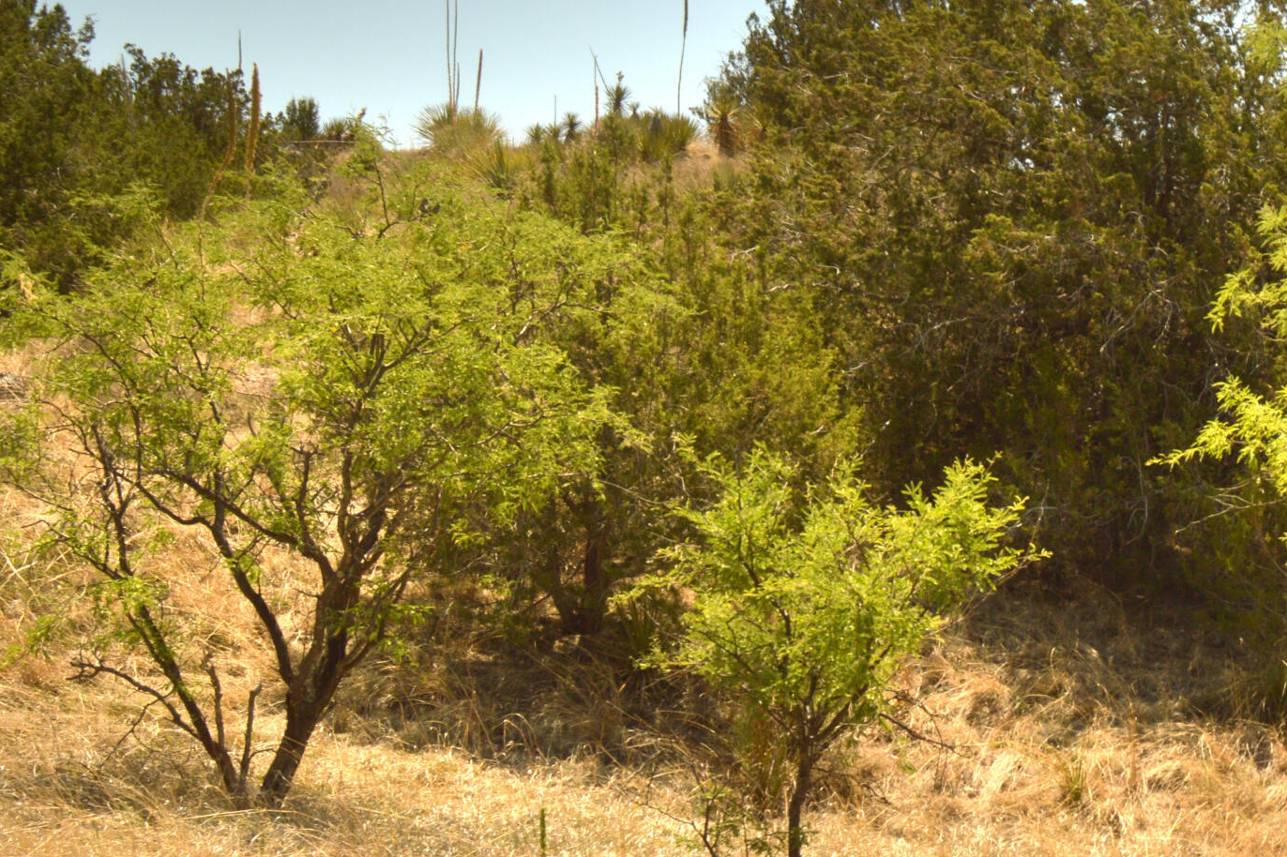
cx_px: 1383
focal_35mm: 59
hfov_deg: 30.7
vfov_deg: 22.7
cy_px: 687
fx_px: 2109
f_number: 10
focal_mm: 18
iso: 100
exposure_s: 1/320
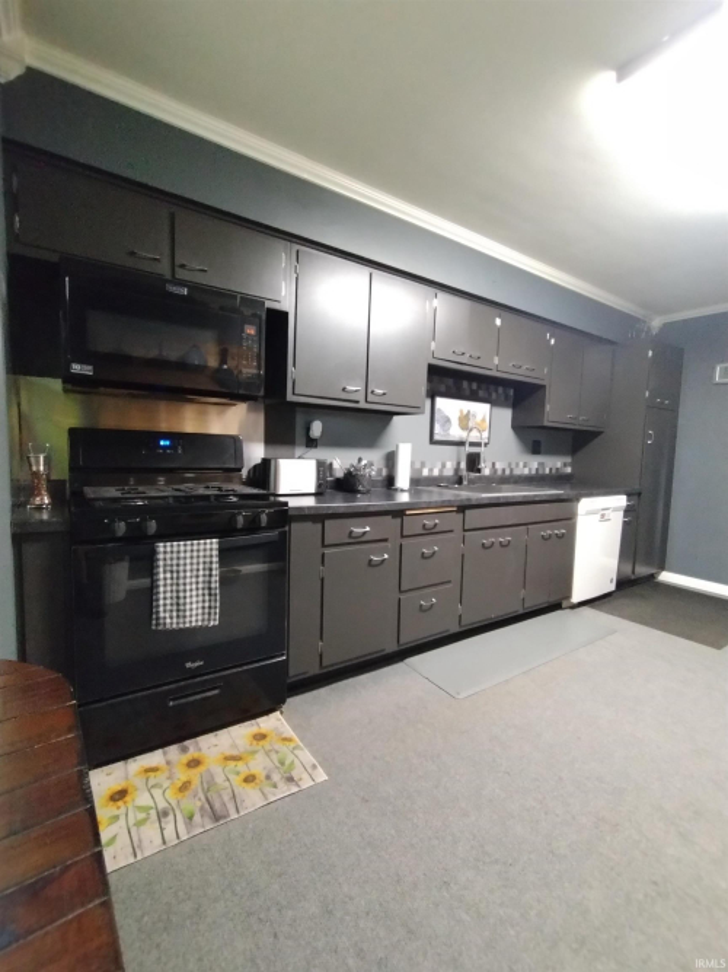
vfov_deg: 94.5
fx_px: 449
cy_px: 486
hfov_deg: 78.1
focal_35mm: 16
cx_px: 364
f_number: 2.2
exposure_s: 1/30
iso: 1306
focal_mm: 1.66
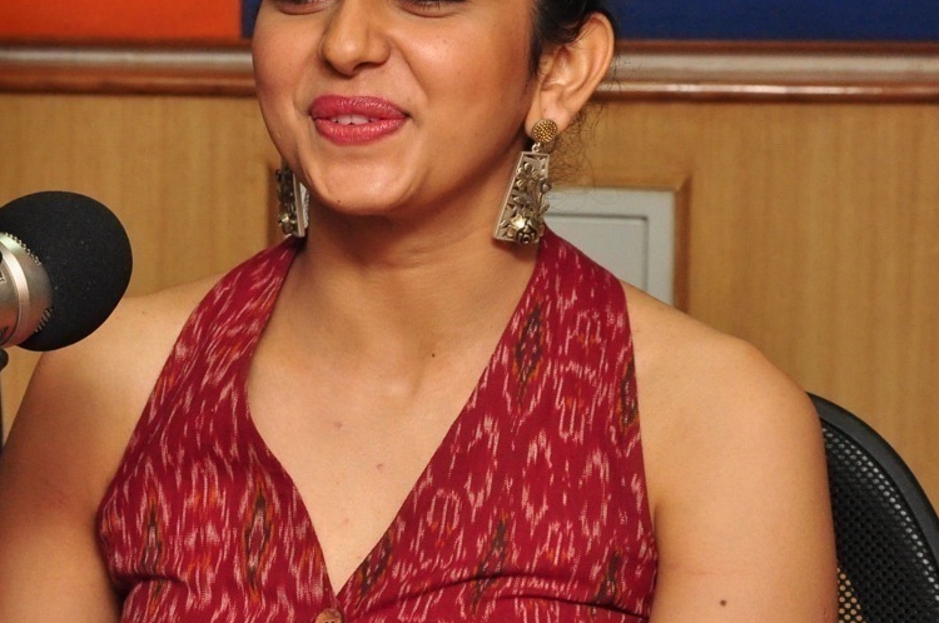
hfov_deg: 12.2
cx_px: 273
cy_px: 167
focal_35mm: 168
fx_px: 4376
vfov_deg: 8.1
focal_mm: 70
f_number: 8
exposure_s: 1/125
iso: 1600
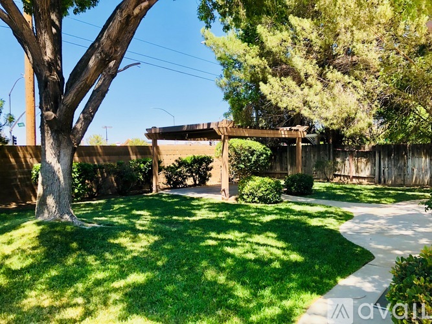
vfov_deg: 49.7
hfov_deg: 63.5
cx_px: 216
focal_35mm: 28
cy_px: 162
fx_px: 349
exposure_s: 1/592
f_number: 1.8
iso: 20
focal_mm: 3.99
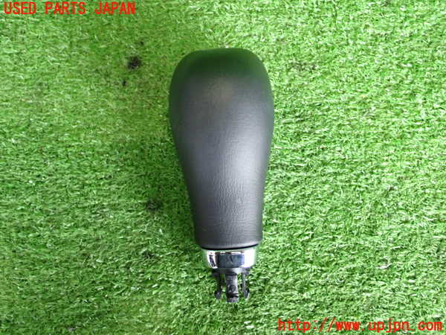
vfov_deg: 39.7
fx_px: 464
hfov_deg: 51.4
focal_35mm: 36
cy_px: 168
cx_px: 223
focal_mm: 6.37
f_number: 2.5
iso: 640
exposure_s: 1/40
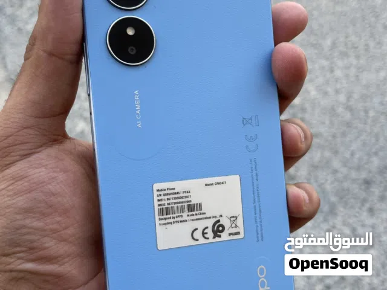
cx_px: 194
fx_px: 279
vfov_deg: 54.9
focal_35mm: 25
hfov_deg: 69.4
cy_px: 145
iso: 40
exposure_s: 1/121
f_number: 1.6
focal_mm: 5.1
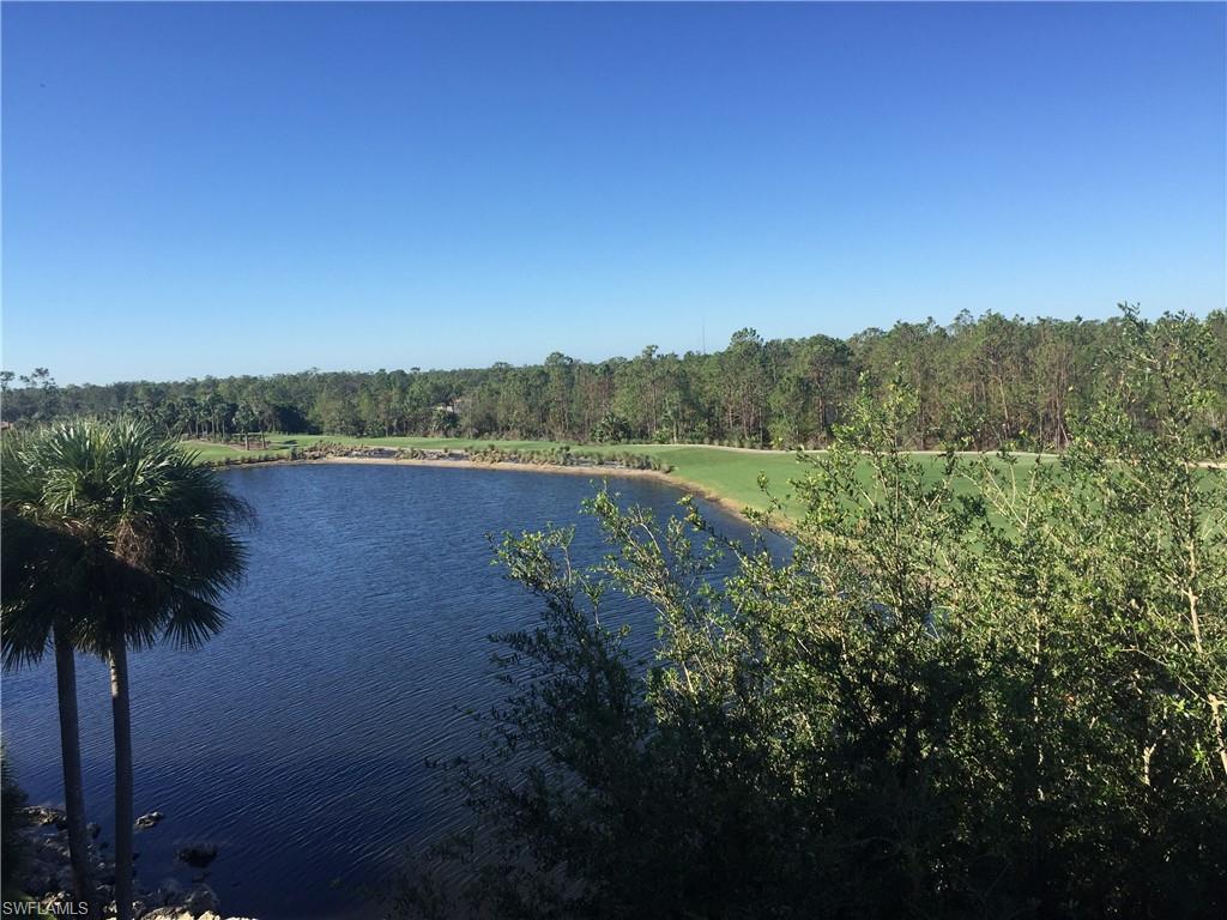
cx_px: 614
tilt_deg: -5.6
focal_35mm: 29
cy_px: 460
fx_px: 1028
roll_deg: +3.3
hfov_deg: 61.7
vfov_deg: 48.2
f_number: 2.2
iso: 32
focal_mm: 4.15
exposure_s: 1/1647
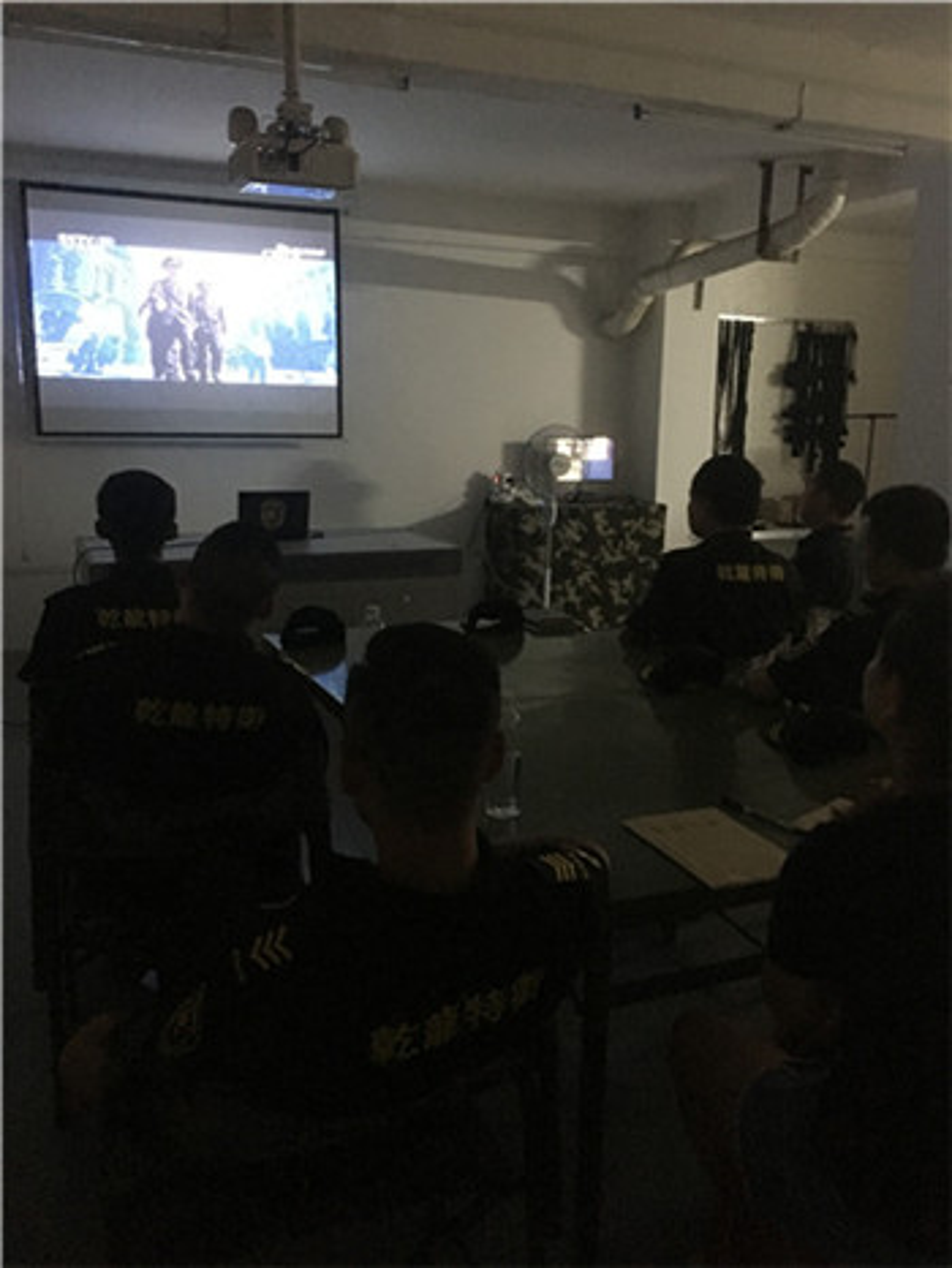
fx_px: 1062
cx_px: 476
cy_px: 634
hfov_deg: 48.3
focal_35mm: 29
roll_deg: -0.2
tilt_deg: -10.5
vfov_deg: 61.6
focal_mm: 4.15
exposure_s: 1/4
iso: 400
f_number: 2.2
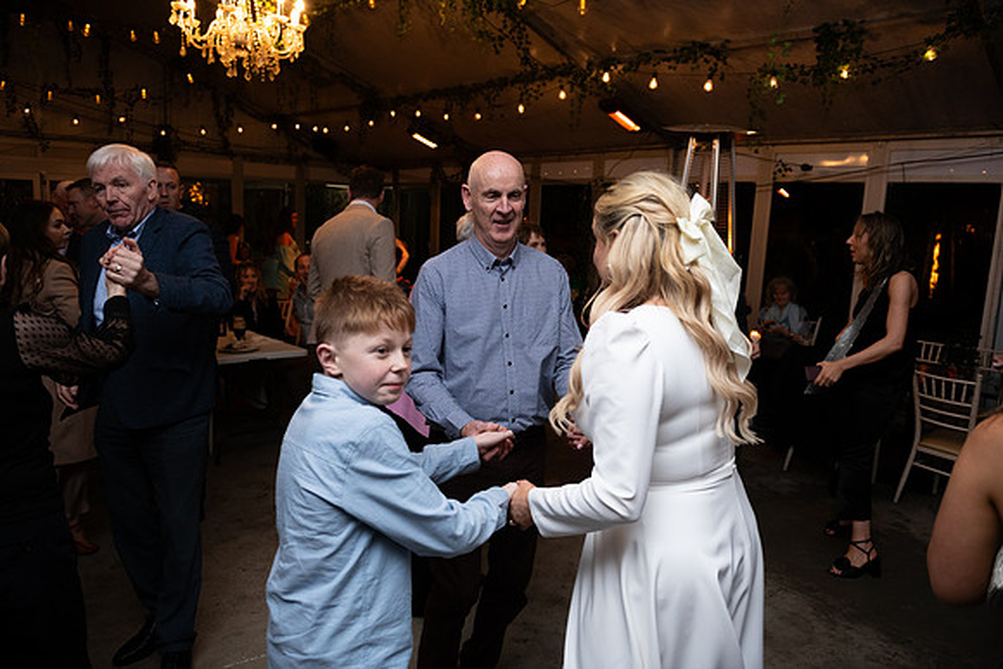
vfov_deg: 53.2
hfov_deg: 73.7
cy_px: 334
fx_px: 669
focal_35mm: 24
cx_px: 502
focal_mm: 24
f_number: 3.5
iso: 800
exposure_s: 1/160
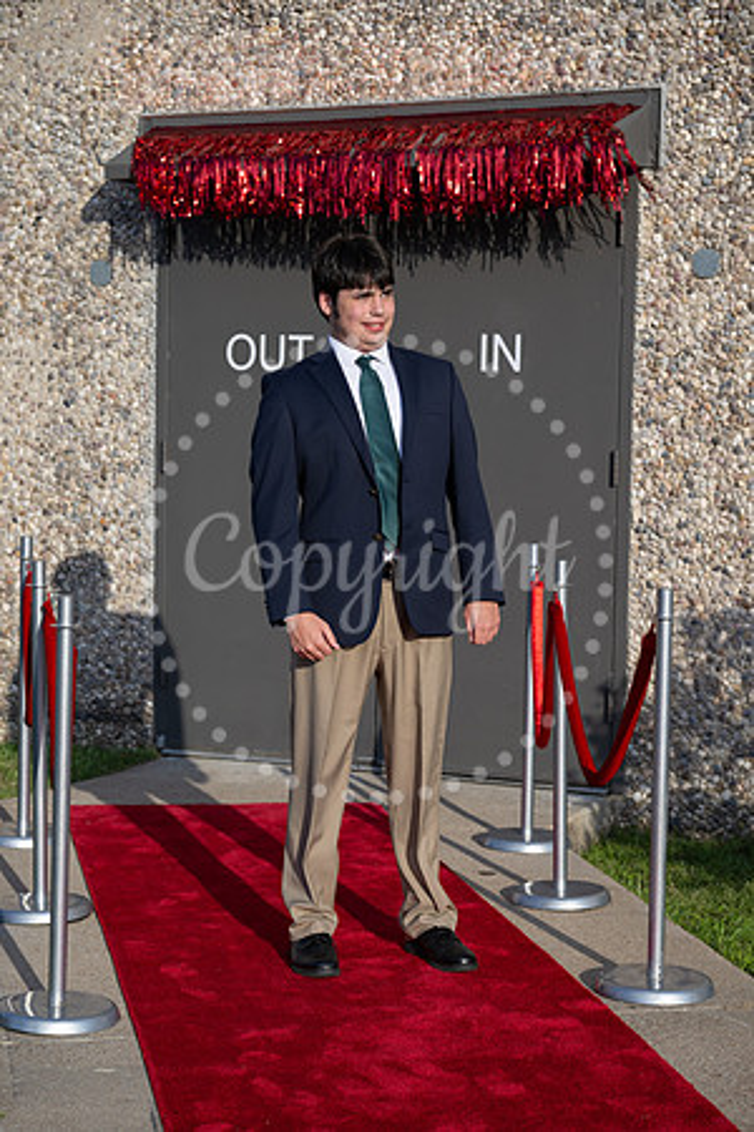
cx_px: 377
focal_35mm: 69
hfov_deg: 19.7
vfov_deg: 29.2
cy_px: 566
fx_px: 2168
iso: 320
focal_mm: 69
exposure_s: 1/2000
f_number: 5
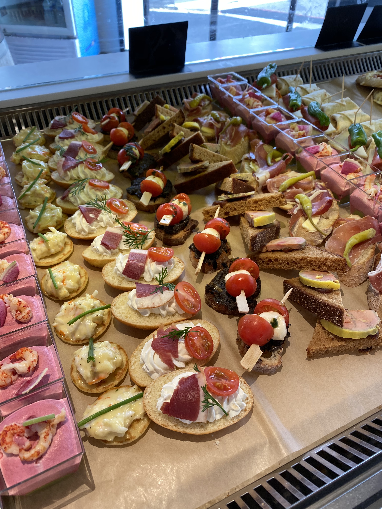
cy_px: 254
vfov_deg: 67.3
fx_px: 383
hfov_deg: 53.1
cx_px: 191
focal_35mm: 26
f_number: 1.8
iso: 125
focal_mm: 4.25
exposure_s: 1/100
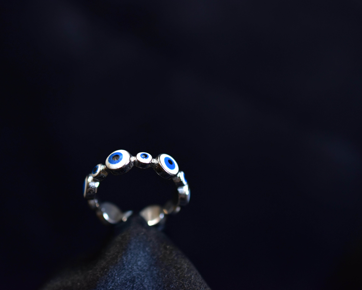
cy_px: 146
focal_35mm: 68
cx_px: 157
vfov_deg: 22.5
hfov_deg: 27.9
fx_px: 729
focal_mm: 40
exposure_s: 1/160
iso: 800
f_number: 3.2
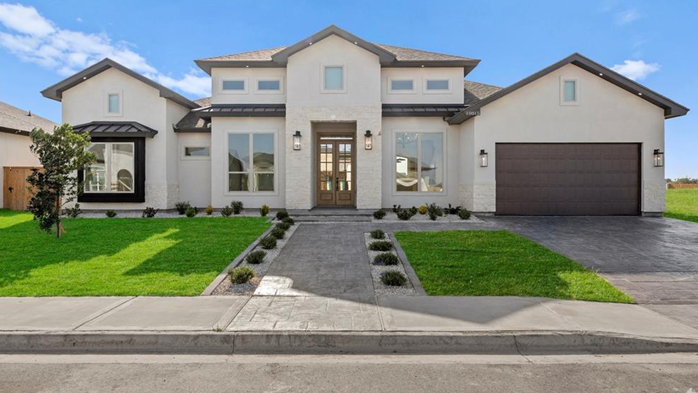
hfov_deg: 78.7
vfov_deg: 49.4
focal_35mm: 23
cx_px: 362
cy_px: 172
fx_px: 426
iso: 100
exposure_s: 1/640
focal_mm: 14
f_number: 6.3
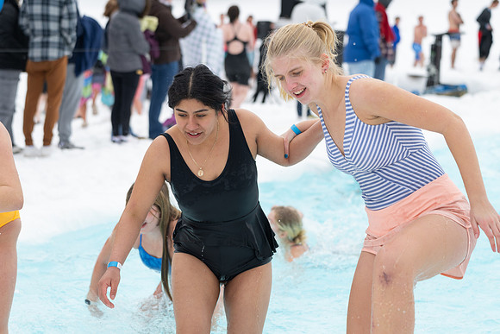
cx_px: 257
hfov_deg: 26.1
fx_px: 1078
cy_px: 149
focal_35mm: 78
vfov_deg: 17.6
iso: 110
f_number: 3.2
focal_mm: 70
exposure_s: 1/800
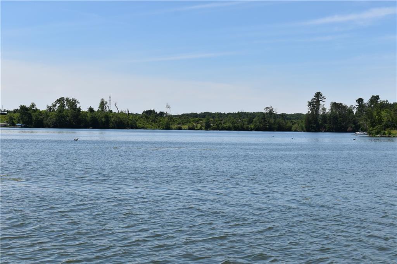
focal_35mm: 69
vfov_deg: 19.7
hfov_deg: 29.3
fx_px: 761
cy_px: 132
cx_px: 198
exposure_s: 1/320
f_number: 9
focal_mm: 46
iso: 100
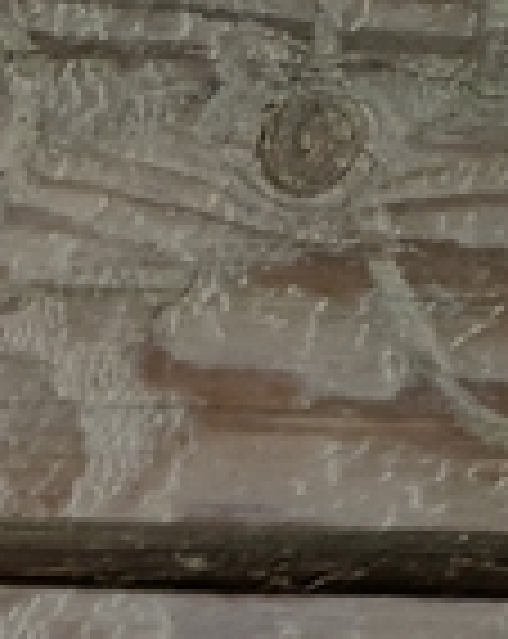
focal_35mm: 215
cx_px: -1160
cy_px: 2016
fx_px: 4054
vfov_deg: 7.7
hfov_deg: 6.4
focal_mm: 4.3
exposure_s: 1/191
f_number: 1.5
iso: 50
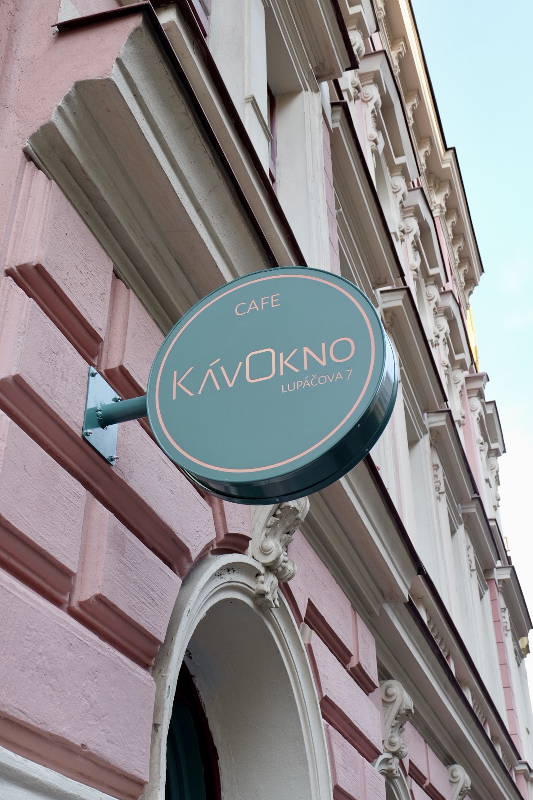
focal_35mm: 40
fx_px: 888
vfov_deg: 48.5
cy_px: 400
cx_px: 266
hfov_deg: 33.4
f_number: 5.6
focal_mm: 26.9
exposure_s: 1/100
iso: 250
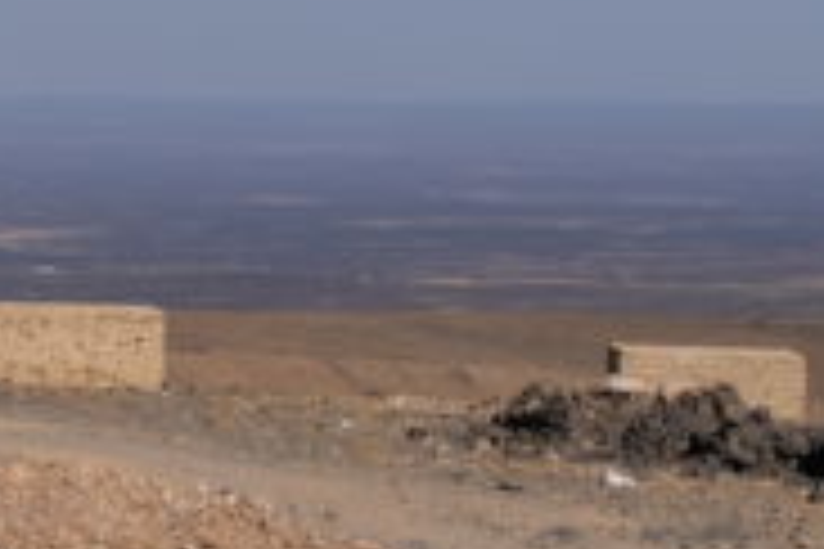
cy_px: 144
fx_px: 4715
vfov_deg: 6.7
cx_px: -342
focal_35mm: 206
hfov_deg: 9.7
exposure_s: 1/1500
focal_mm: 32.5
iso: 200
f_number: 7.1
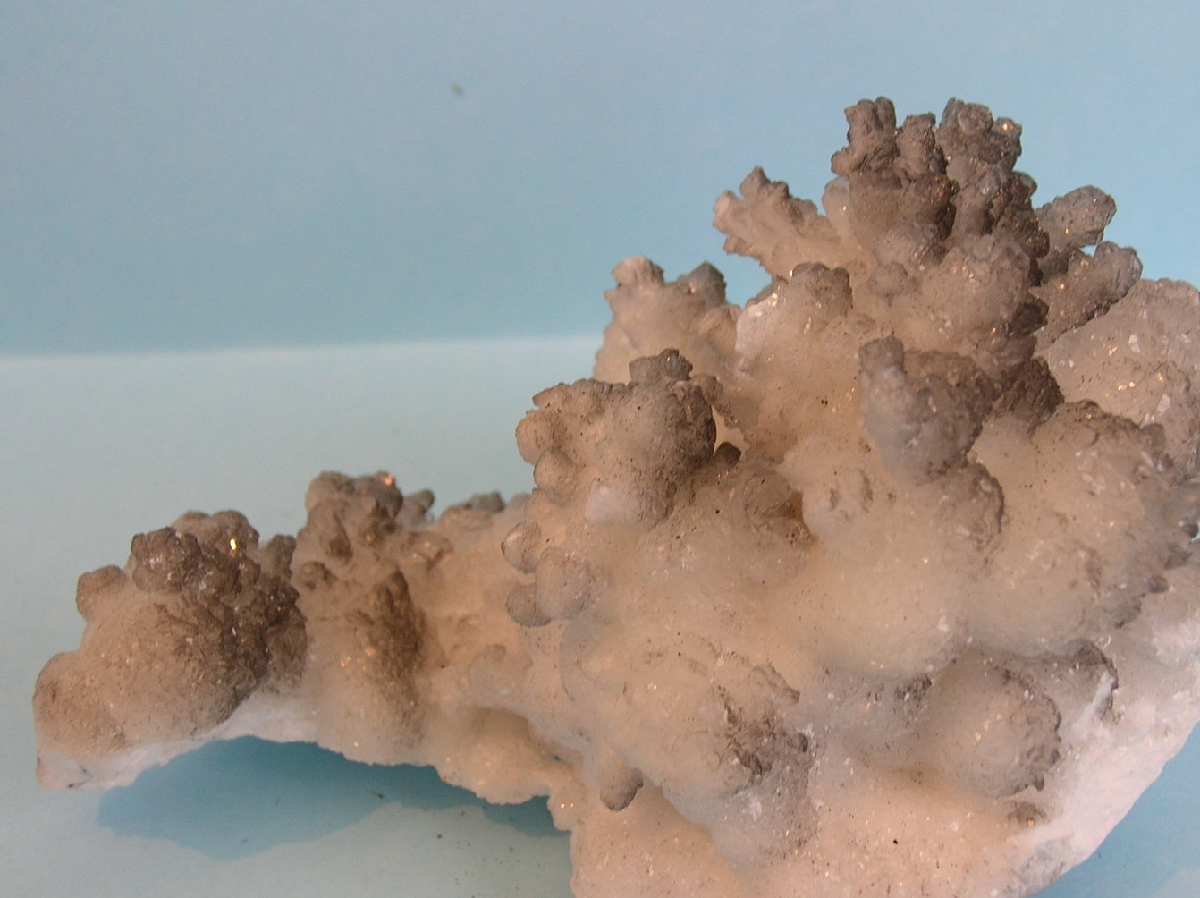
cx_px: 678
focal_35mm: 62
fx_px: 2147
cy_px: 529
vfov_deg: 23.6
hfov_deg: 31.2
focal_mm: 8.7
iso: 50
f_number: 3
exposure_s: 1/10.4
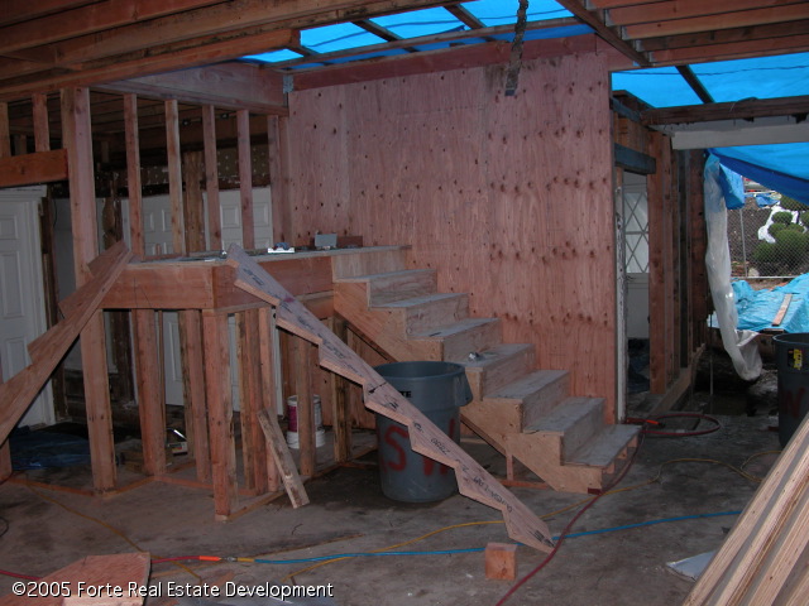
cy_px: 303
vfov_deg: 40.7
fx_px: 818
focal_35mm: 35
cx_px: 404
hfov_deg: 52.6
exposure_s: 1/60
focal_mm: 8.9
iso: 100
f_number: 2.8
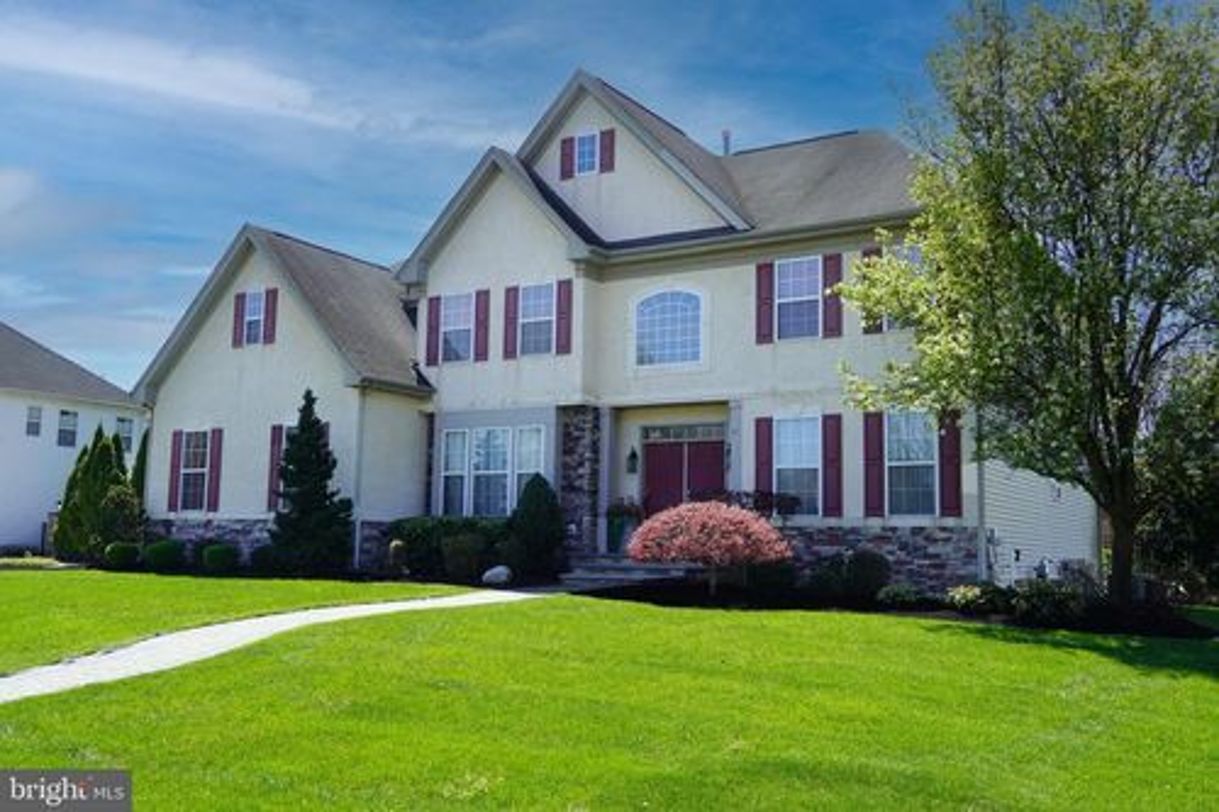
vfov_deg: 38.3
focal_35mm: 34
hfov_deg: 55.1
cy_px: 406
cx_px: 610
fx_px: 1168
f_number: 8
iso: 100
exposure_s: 1/125
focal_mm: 23
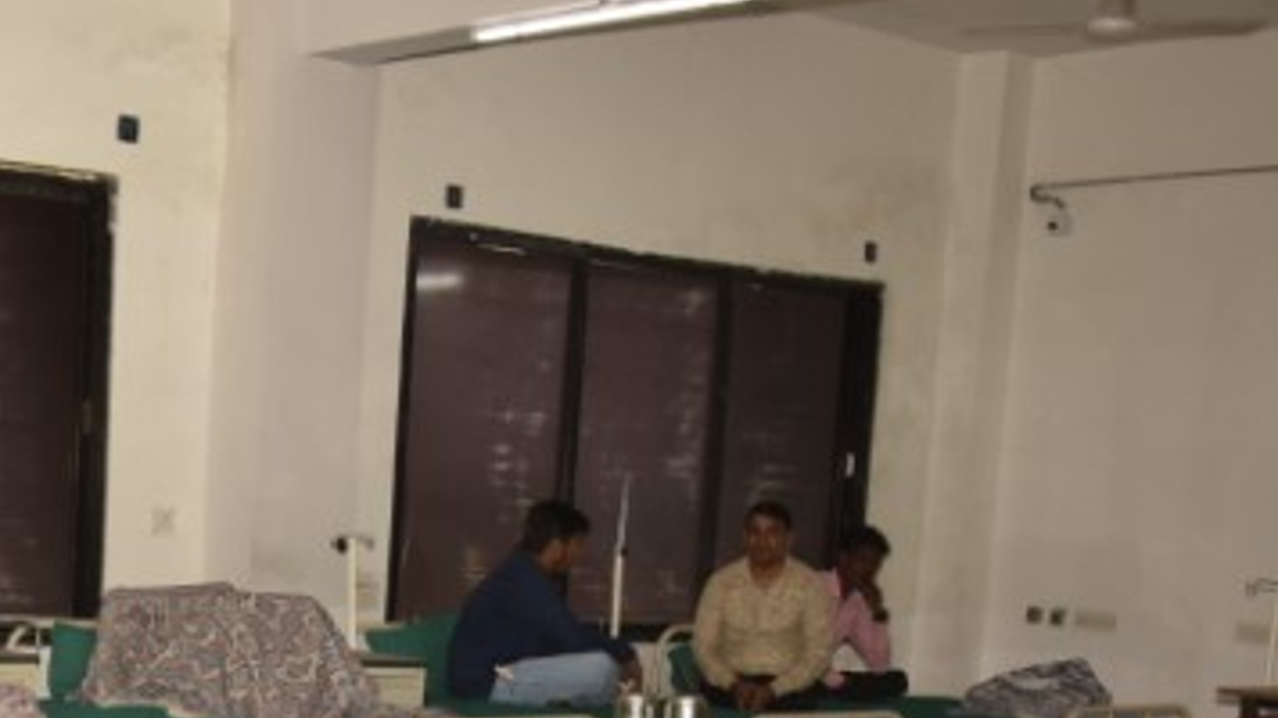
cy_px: 768
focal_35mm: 70
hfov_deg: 28.7
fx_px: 2371
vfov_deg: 16.7
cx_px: 83
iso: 500
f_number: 7.1
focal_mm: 22
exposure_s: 1/125
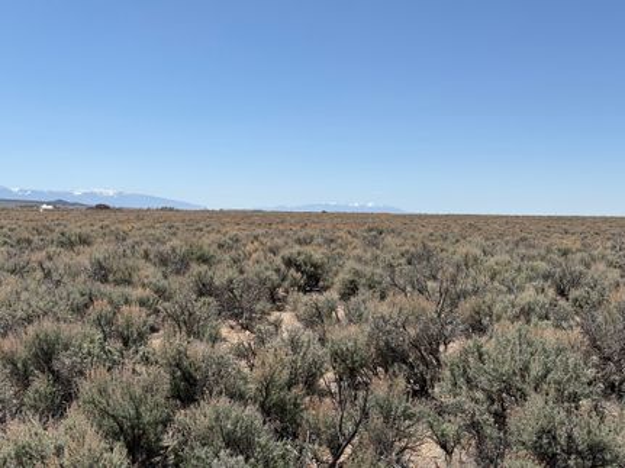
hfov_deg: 39.7
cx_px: 312
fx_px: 866
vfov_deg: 30.3
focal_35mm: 48
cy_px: 234
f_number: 1.78
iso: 64
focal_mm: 6.76
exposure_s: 1/5587
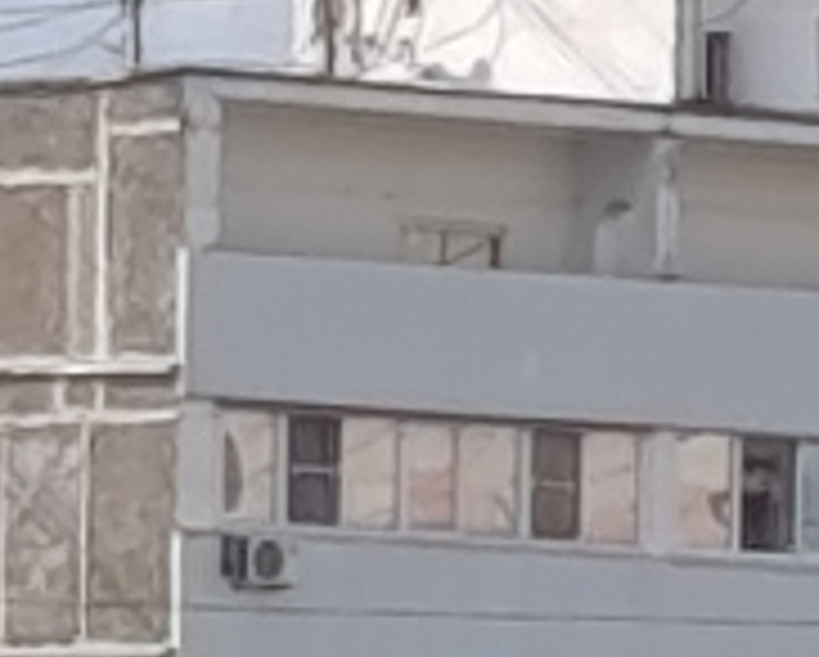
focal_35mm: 1017
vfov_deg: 1.5
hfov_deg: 1.9
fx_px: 24678
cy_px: 1172
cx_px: 684
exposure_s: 1/585
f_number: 1.7
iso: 50
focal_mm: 6.11
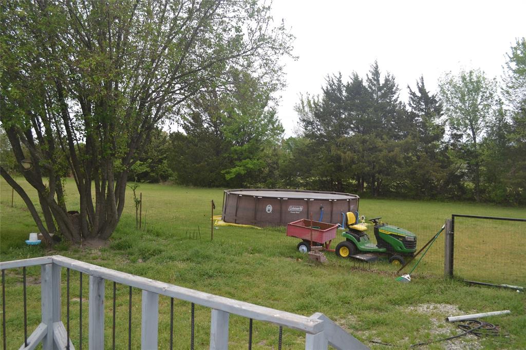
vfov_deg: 43.6
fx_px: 438
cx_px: 263
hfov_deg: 61.9
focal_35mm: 30
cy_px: 175
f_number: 5
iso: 100
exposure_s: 1/200
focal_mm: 20
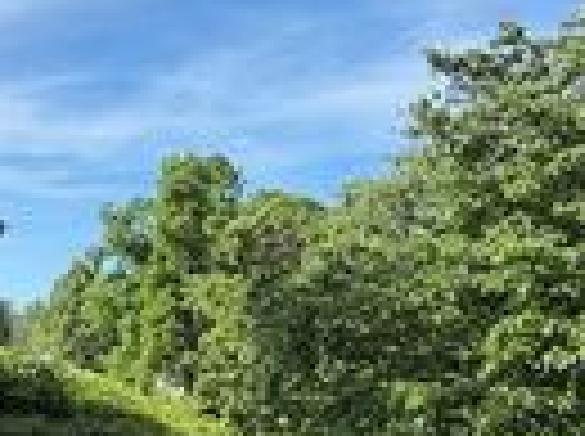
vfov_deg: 26.6
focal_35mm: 54
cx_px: -248
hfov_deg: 27.2
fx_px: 911
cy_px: 326
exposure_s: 1/770
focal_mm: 2.22
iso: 32
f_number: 2.2
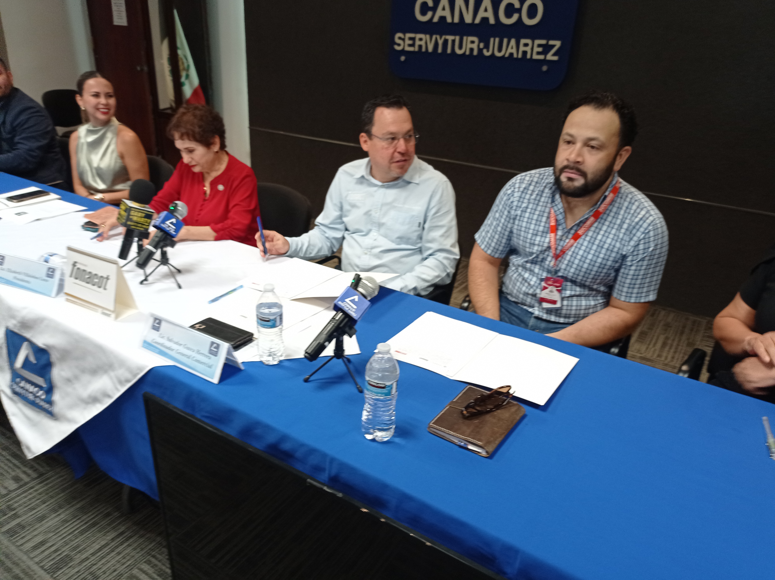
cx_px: 388
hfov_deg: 63.5
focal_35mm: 28
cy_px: 290
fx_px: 626
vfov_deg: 49.7
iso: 236
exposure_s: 1/40
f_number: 1.79
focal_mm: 4.7
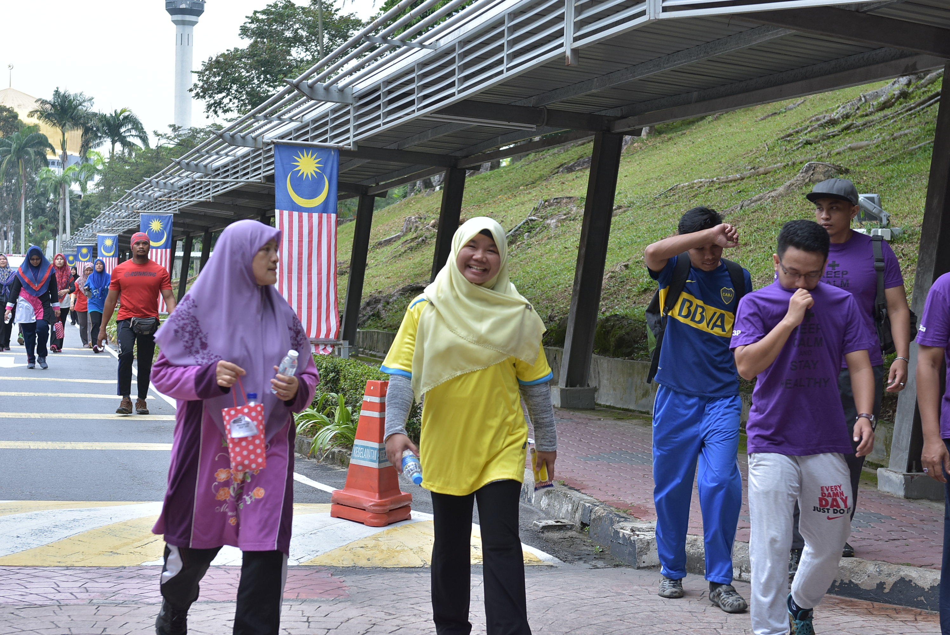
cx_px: 475
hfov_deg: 28.1
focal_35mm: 72
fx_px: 1901
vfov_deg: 19.0
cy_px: 318
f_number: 4.5
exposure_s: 1/320
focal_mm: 48
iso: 200
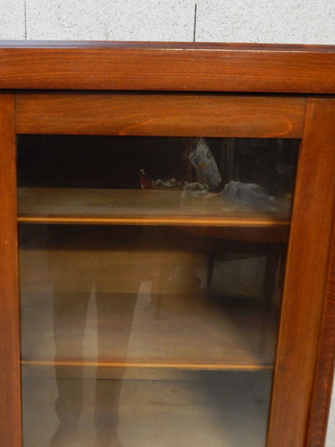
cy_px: 200
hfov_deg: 40.0
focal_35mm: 35
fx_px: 452
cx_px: 100
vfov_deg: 52.5
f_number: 3
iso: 400
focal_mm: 4
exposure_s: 1/10
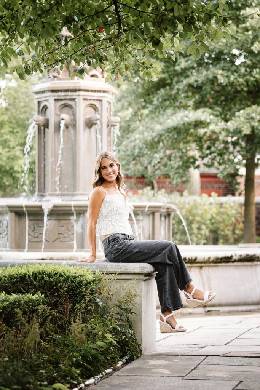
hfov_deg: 11.8
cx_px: 130
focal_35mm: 116
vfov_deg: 17.6
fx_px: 1256
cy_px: 195
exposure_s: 1/160
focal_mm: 116
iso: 400
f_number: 4
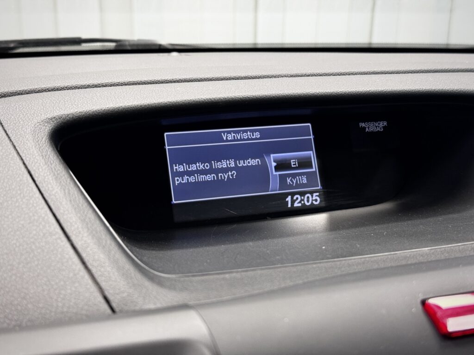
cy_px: 178
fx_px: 657
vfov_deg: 30.3
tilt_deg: -18.3
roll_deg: -1.4
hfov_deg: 39.7
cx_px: 237
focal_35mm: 48
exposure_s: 1/50
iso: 200
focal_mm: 6.76
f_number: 1.78
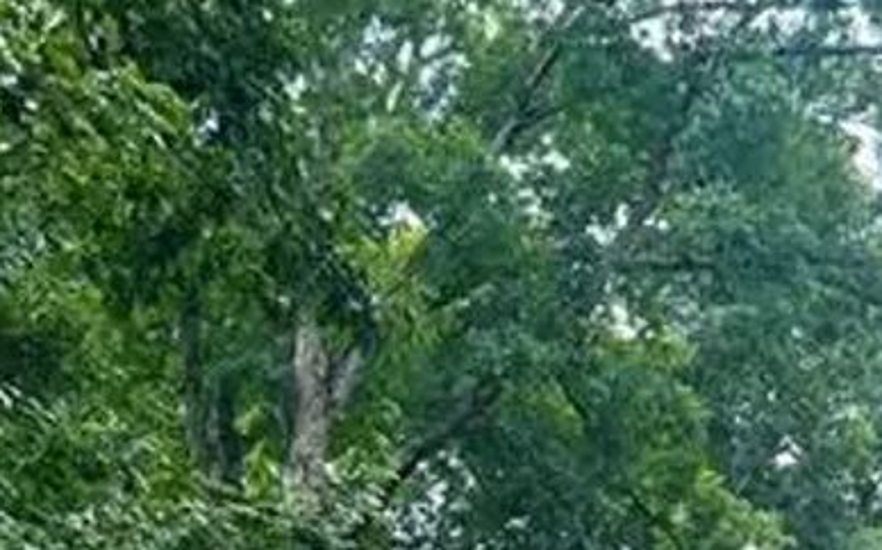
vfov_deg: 11.8
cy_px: 1144
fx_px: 2330
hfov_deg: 20.9
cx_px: 827
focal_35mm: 97
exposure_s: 1/639
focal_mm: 5.7
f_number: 1.5
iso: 50
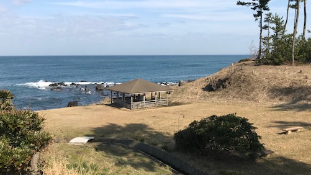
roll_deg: -0.6
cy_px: 65
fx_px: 322
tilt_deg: -2.0
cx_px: 160
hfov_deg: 51.6
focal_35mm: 39
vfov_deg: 30.3
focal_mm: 3.99
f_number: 1.8
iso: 20
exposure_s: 1/2519
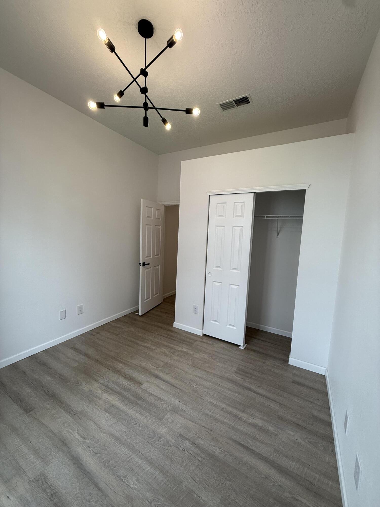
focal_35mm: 14
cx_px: 190
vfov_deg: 102.1
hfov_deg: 85.7
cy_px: 254
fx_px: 205
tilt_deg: -3.4
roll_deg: -1.7
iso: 100
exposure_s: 1/120
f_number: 2.2
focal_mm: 2.22
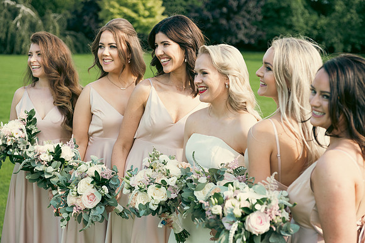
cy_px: 122
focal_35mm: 70
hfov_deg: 28.8
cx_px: 182
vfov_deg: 19.5
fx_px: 710
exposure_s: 1/320
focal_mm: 70
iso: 125
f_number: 5
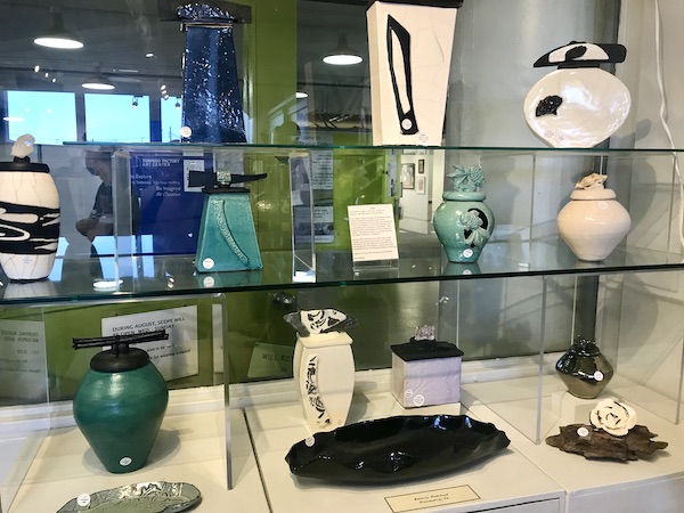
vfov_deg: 49.7
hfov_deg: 63.4
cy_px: 256
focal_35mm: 28
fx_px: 553
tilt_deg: -7.3
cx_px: 342
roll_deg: -0.2
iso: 32
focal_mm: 3.99
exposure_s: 1/30
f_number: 1.8
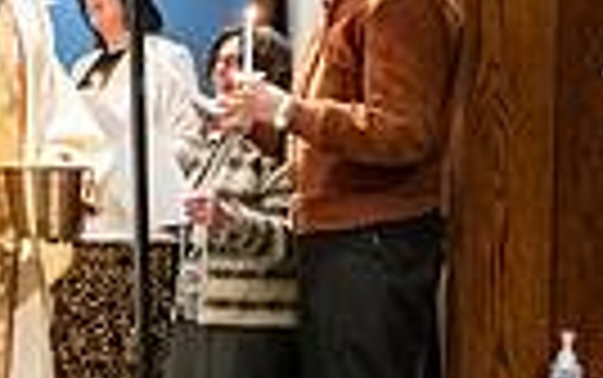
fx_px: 1743
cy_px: 214
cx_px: 72
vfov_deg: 12.4
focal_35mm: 106
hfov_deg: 19.3
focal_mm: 24
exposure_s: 1/60
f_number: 7.1
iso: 5000
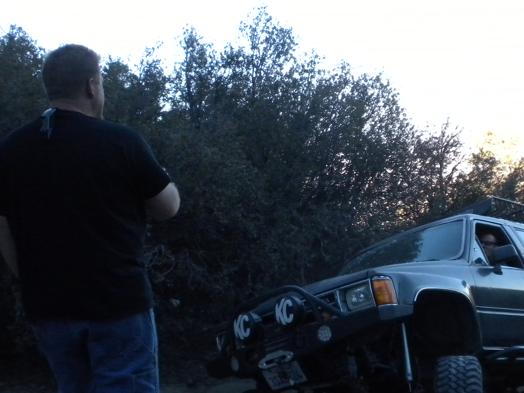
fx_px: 984
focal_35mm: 65
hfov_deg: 29.8
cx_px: 307
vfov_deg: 22.5
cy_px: 242
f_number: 3.5
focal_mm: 6.6
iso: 400
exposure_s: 1/839
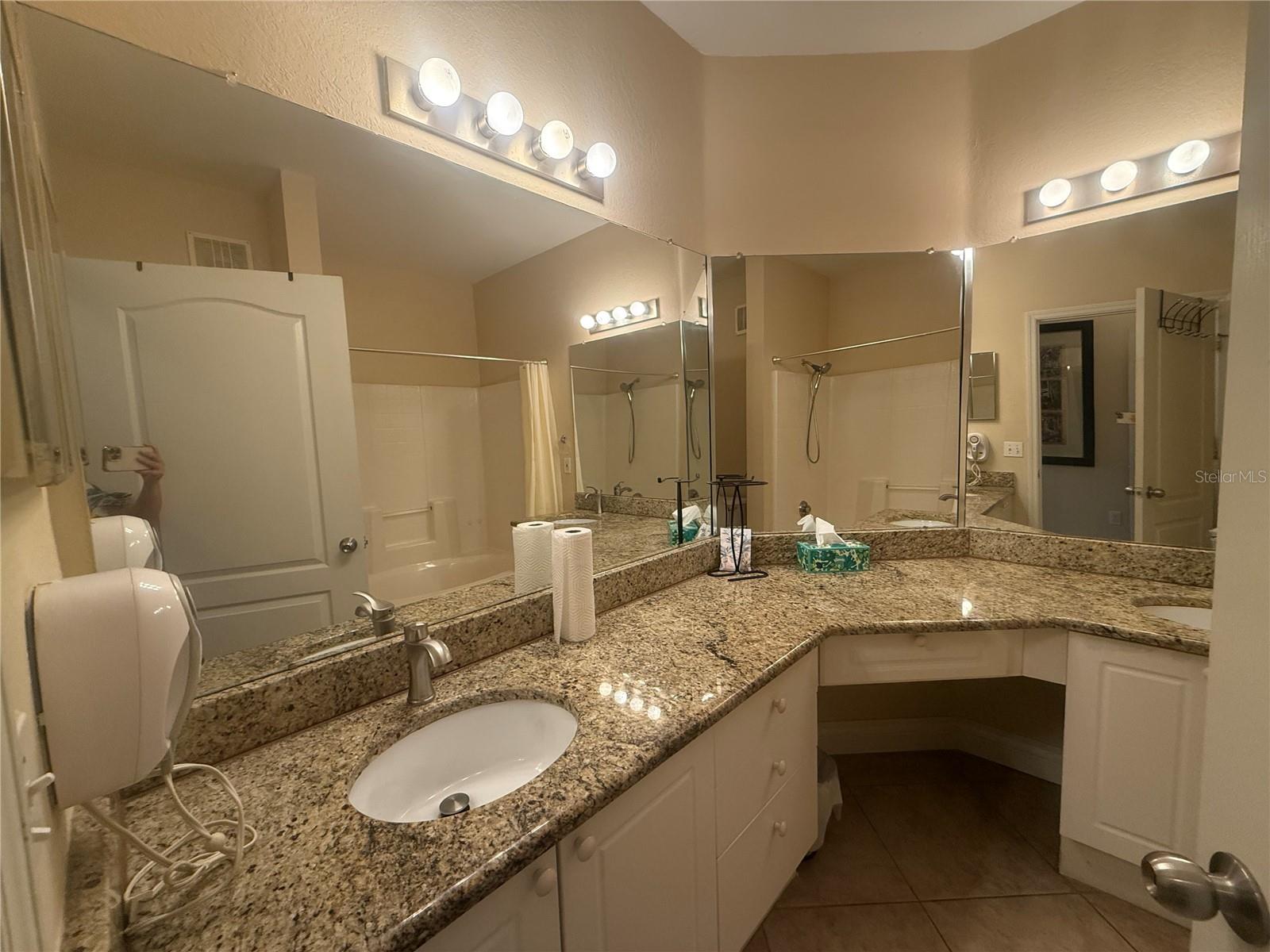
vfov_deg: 85.7
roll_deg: +1.6
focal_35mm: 14
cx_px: 635
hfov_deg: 102.1
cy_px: 476
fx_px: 514
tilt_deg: -4.0
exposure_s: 1/120
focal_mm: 2.22
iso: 320
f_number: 2.2
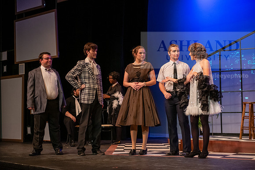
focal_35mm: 62
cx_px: 128
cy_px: 85
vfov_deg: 21.9
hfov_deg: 32.4
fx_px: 439
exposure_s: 1/200
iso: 3200
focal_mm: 62
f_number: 3.2
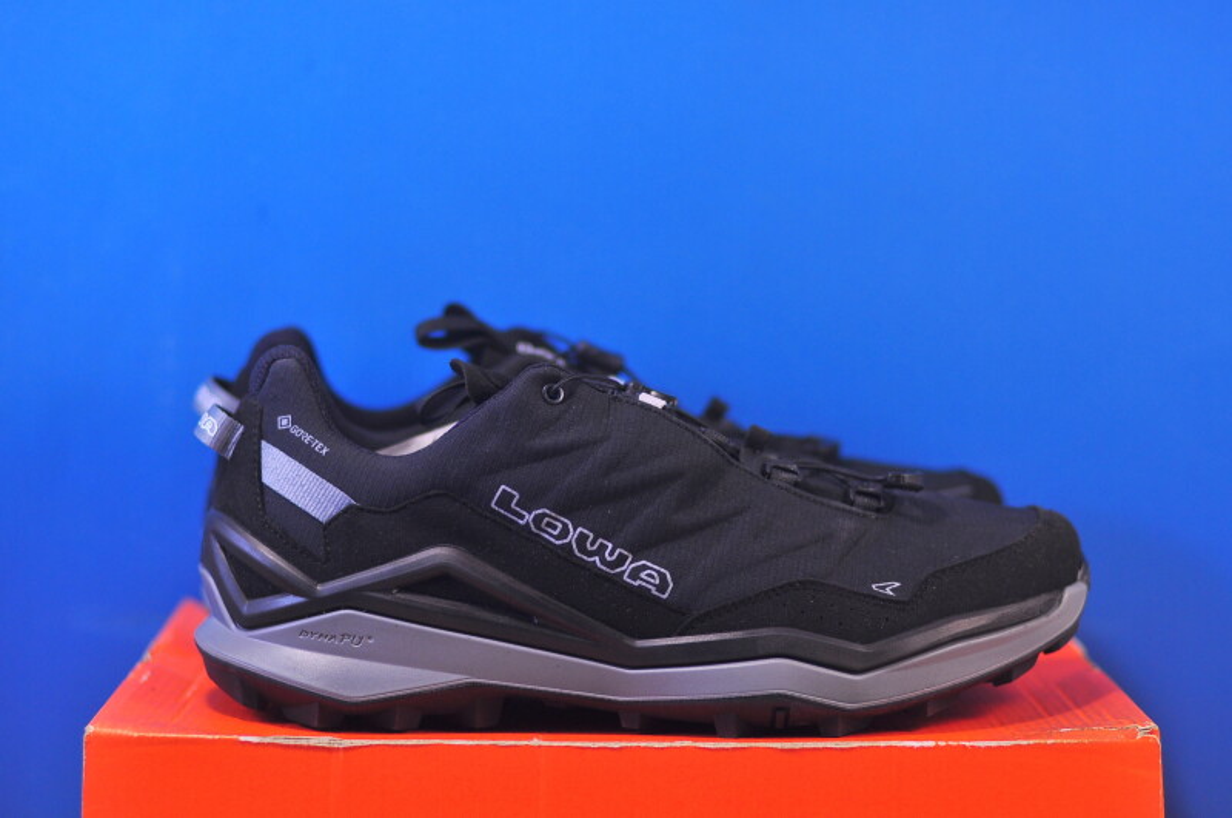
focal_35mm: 75
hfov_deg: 27.0
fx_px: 2563
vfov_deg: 18.1
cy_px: 409
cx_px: 616
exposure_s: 1/320
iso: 250
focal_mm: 50
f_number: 2.2
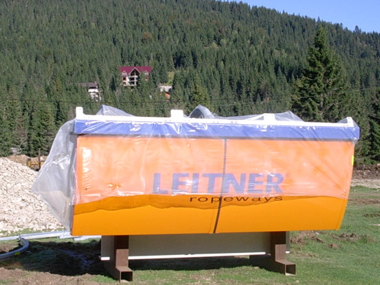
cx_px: 187
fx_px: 637
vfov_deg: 25.2
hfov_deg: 33.2
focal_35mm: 58
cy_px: 128
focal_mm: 6.7
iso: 70
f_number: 5.8
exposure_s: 1/313
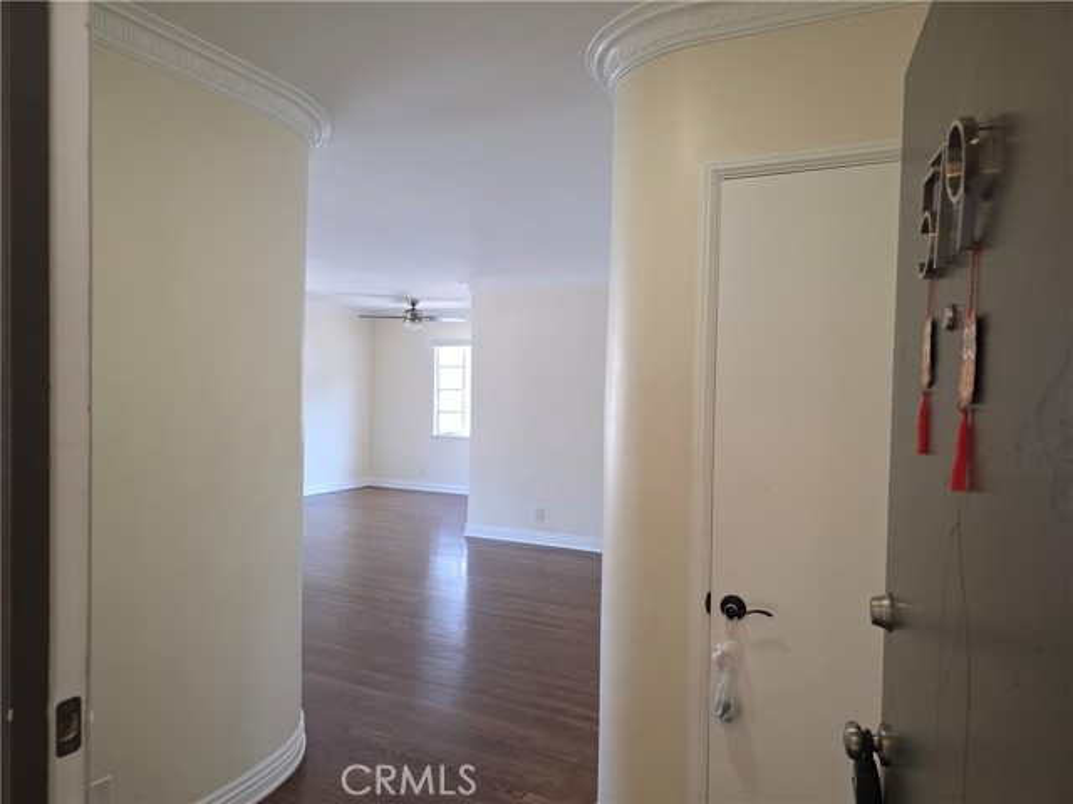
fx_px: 713
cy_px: 402
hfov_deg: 73.9
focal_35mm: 23
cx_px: 536
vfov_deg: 58.9
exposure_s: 1/120
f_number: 1.7
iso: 125
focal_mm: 6.3
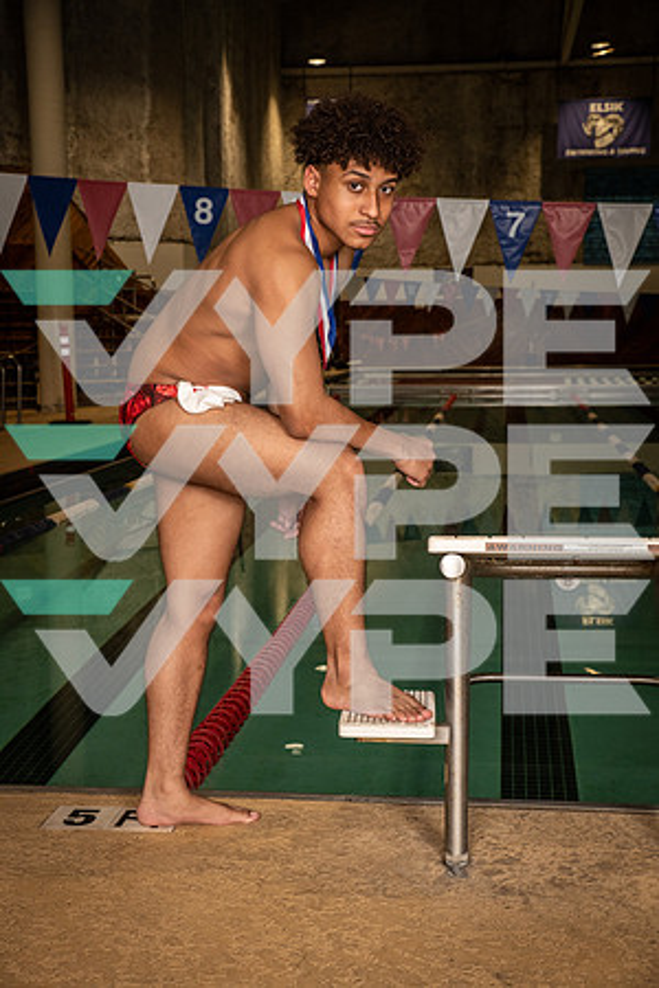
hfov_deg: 26.0
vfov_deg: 38.2
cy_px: 494
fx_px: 1428
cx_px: 330
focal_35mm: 52
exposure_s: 1/400
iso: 1000
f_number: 6.3
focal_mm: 52
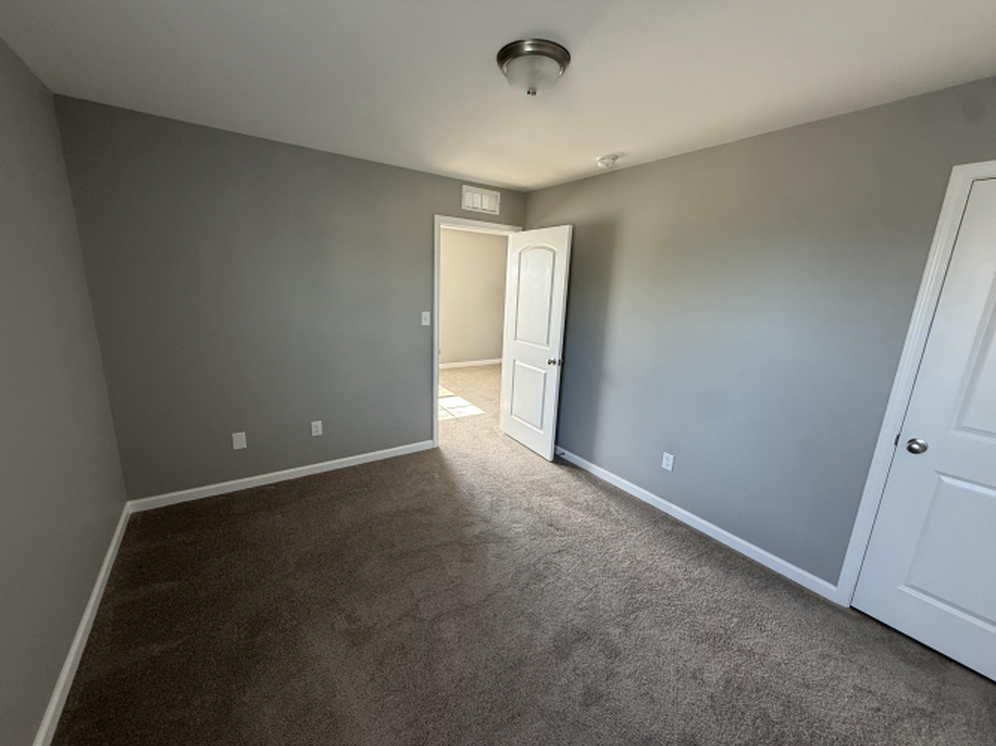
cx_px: 498
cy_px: 373
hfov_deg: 102.1
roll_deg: -3.2
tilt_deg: -12.8
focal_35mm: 14
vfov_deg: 85.7
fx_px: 403
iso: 160
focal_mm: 2.22
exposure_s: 1/99
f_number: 2.2
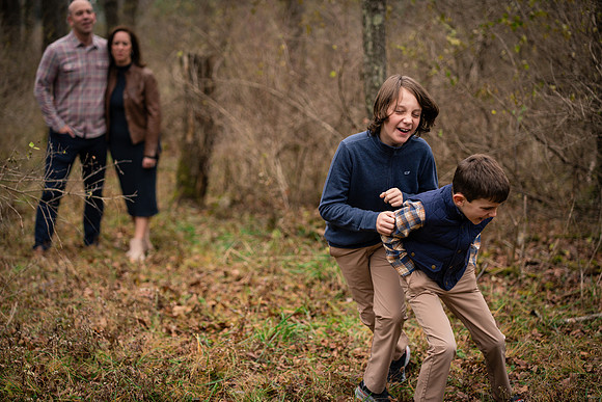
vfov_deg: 16.1
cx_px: 301
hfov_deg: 23.9
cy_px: 201
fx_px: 1422
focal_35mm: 85
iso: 320
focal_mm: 85
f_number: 2.2
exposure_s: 1/800
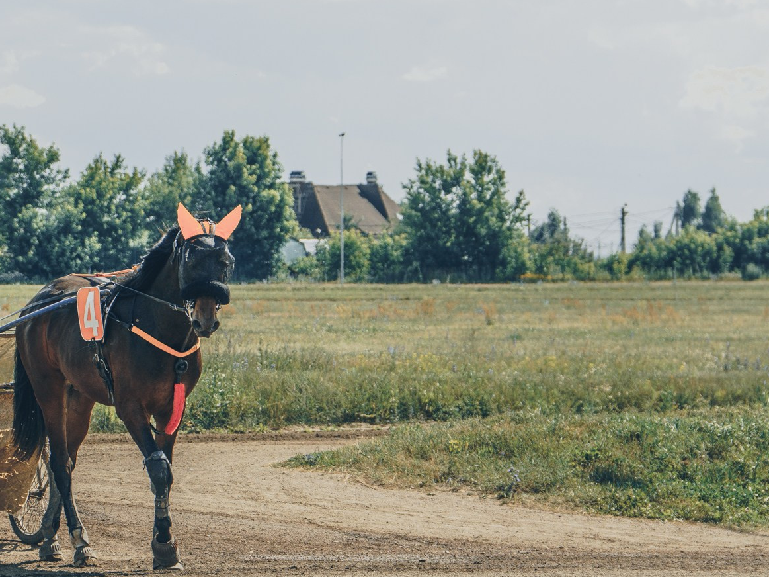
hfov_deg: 9.9
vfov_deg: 7.5
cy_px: 341
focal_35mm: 199
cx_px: 271
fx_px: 4420
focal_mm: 70
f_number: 4
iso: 50
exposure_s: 1/1000
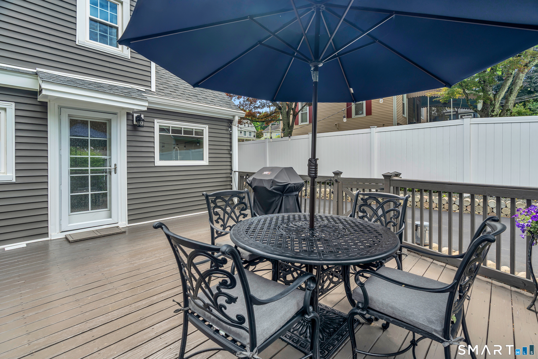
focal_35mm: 16
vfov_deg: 73.7
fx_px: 239
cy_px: 180
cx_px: 269
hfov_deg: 96.7
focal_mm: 16
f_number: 7.1
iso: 100
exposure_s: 1/25
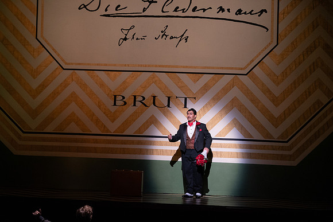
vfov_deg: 13.3
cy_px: 111
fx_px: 953
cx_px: 166
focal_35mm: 103
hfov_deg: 19.8
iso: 3200
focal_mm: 103
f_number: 6.3
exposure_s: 1/400
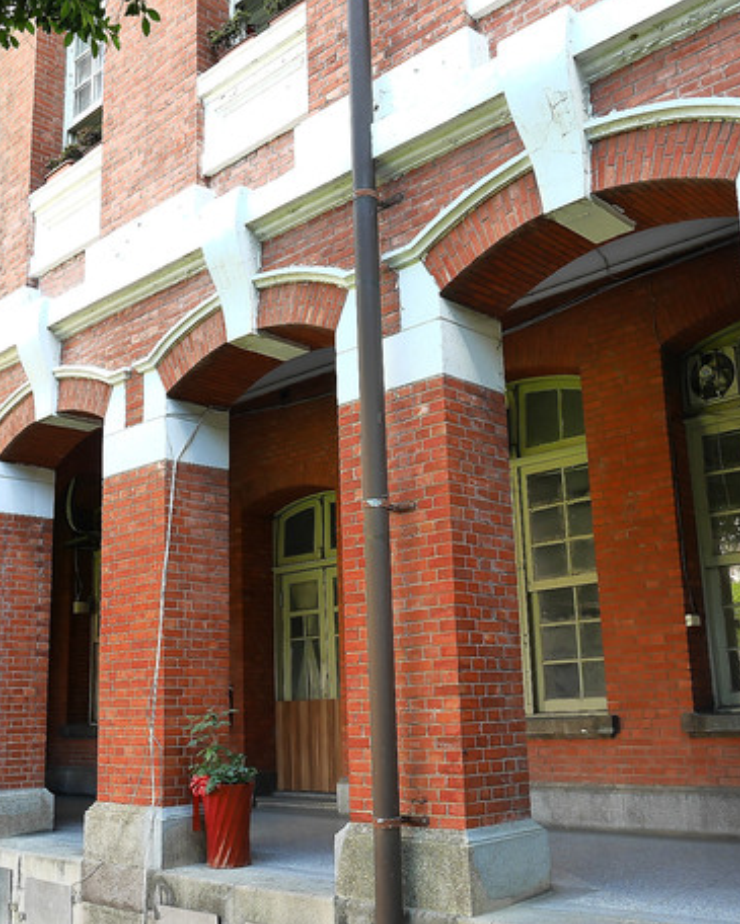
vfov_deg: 49.1
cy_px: 470
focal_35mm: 37
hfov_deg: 40.1
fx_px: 1013
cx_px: 361
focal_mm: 12
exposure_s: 1/40
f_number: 4.5
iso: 125
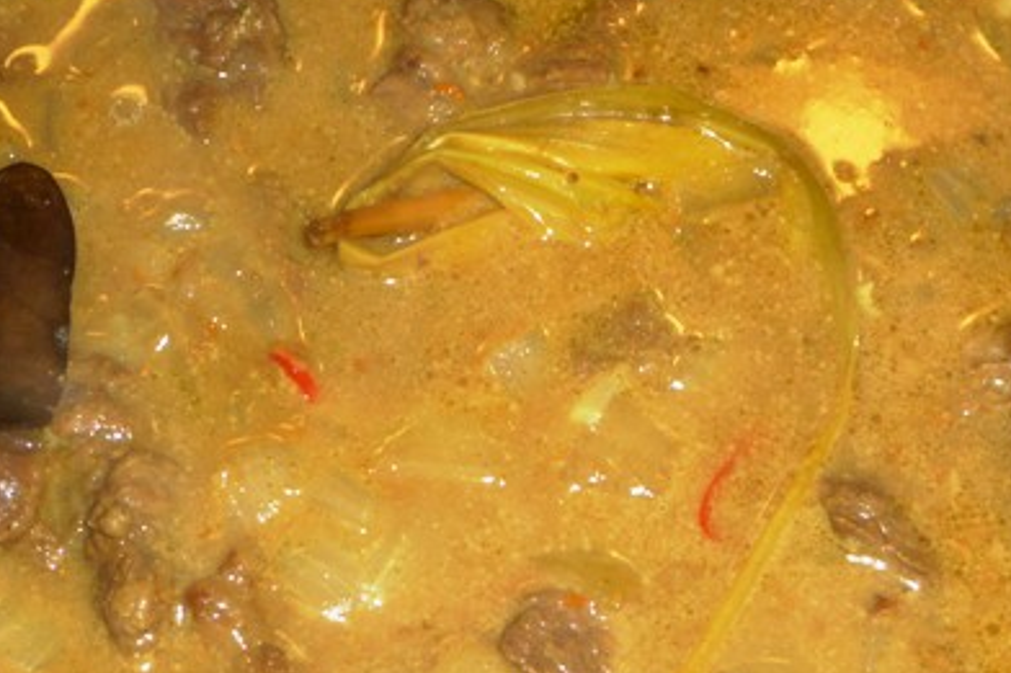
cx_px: 506
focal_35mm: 85
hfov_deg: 23.9
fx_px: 2386
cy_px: 250
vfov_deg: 16.0
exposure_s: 1/30
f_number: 4.2
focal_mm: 8.5
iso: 100
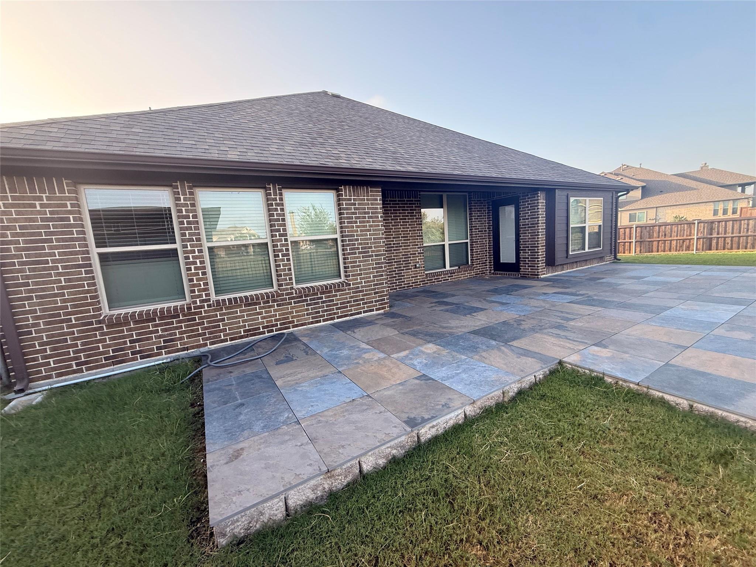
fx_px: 306
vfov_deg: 85.7
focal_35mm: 14
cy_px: 284
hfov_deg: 102.1
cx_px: 378
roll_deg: +2.1
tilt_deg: -5.6
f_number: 2.2
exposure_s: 1/282
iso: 64
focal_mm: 2.22
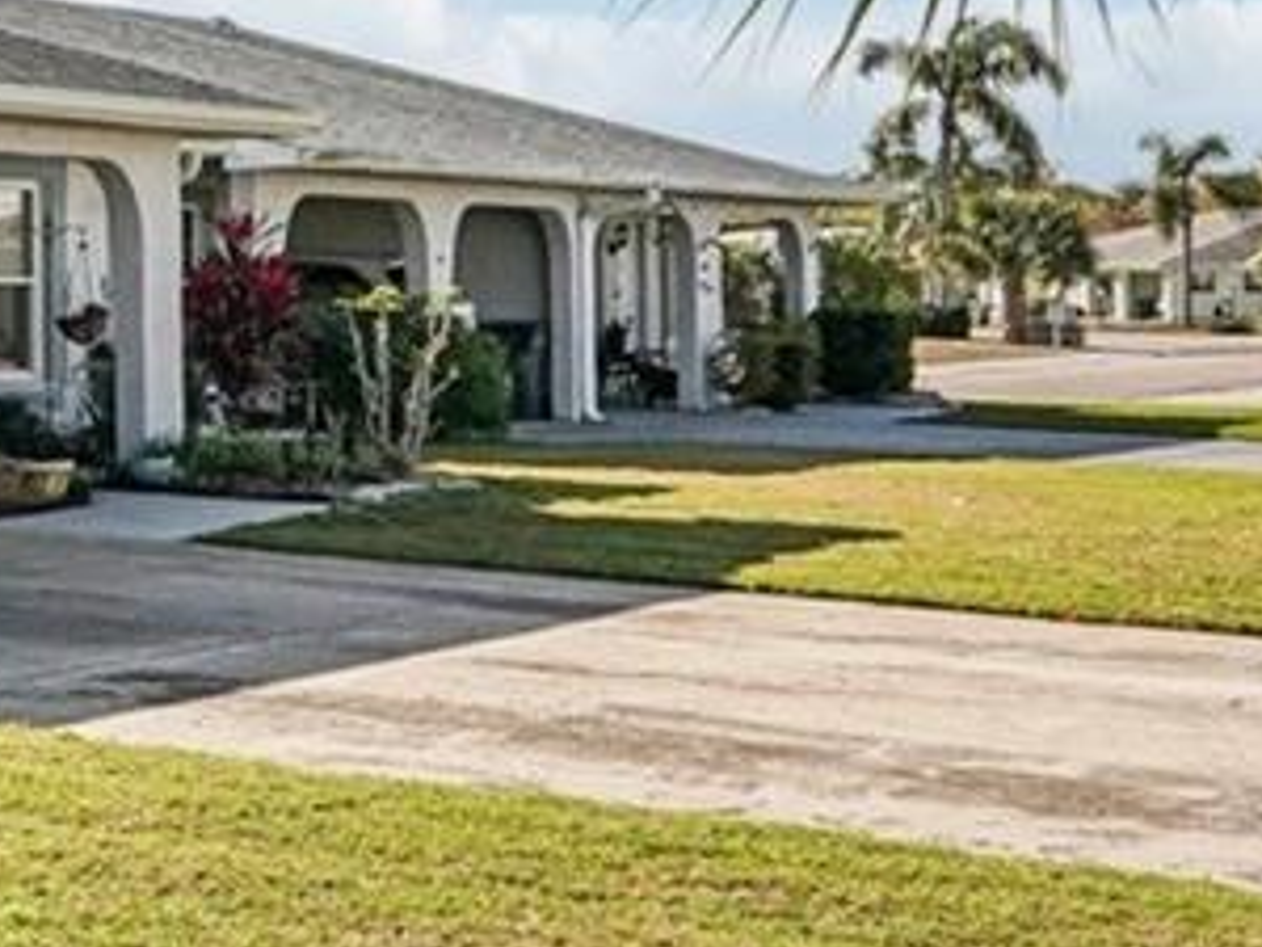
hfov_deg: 16.9
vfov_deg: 17.9
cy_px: 311
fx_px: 2989
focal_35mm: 82
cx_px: -1346
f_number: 8
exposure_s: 1/1000
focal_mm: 16
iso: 400
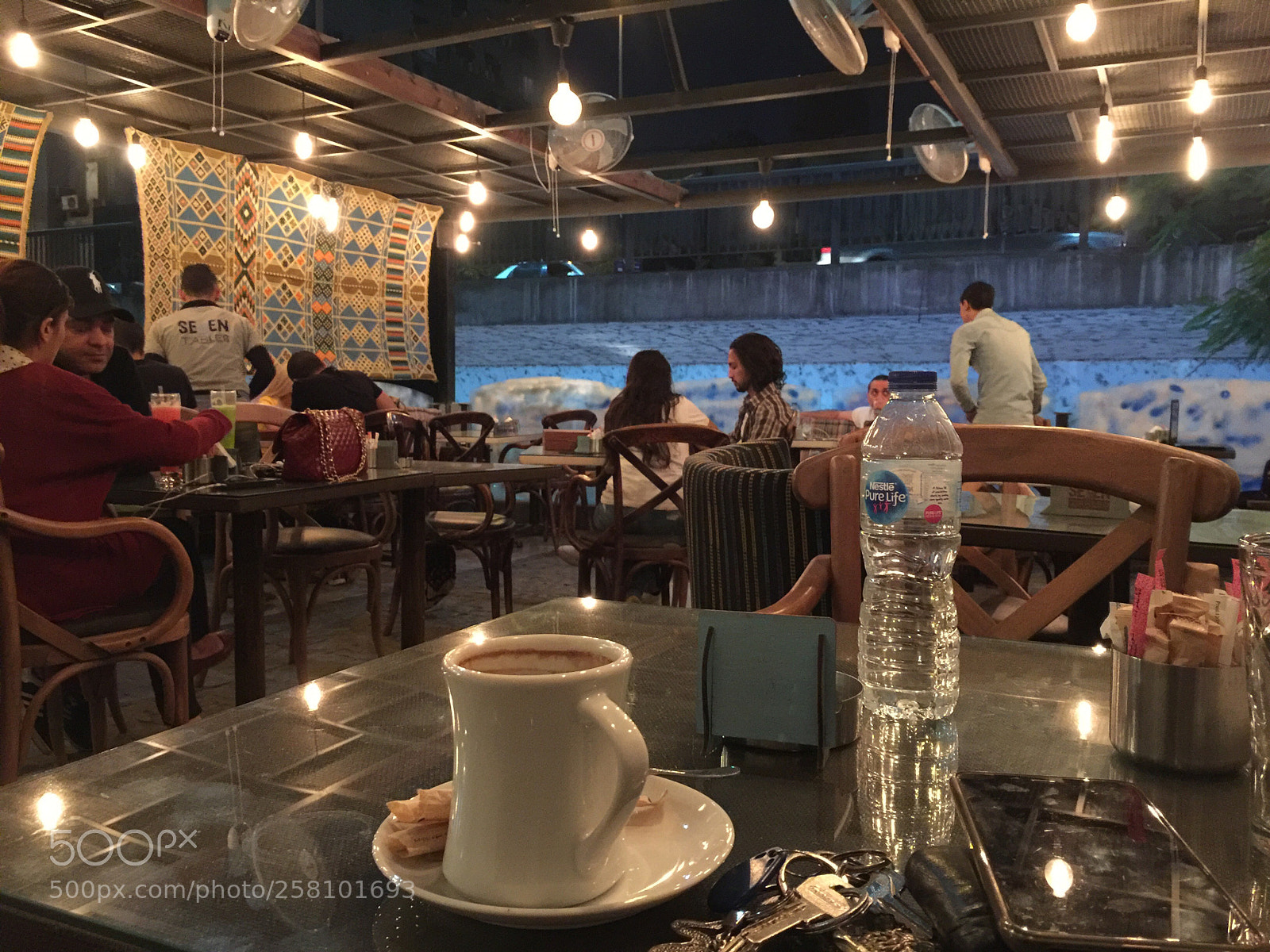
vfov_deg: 48.2
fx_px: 1064
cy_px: 476
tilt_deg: -4.3
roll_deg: -0.7
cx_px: 635
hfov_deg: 61.7
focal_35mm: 29
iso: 200
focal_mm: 4.15
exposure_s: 1/8
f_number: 2.2
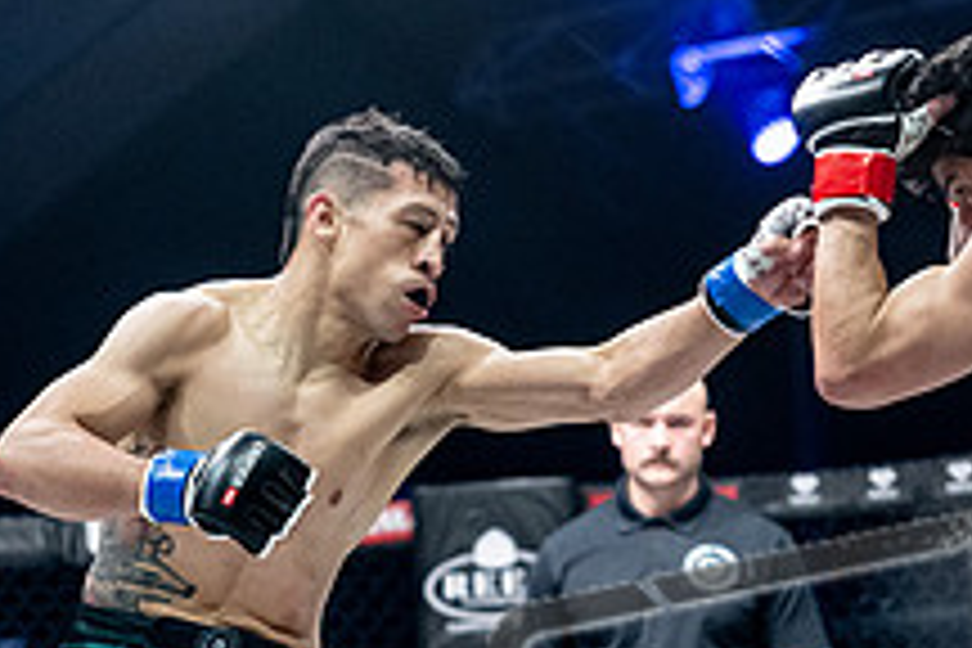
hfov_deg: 15.3
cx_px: 500
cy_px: 682
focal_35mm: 134
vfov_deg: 10.1
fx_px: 3618
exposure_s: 1/1250
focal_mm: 50
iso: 3200
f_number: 2
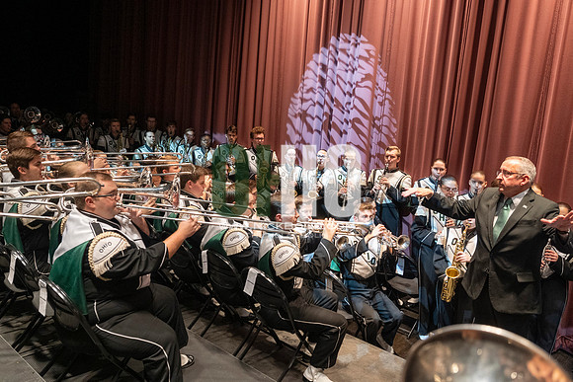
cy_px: 191
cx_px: 286
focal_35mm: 30
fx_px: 478
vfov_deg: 43.6
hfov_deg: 61.9
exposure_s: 1/500
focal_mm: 30
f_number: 4
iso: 1600
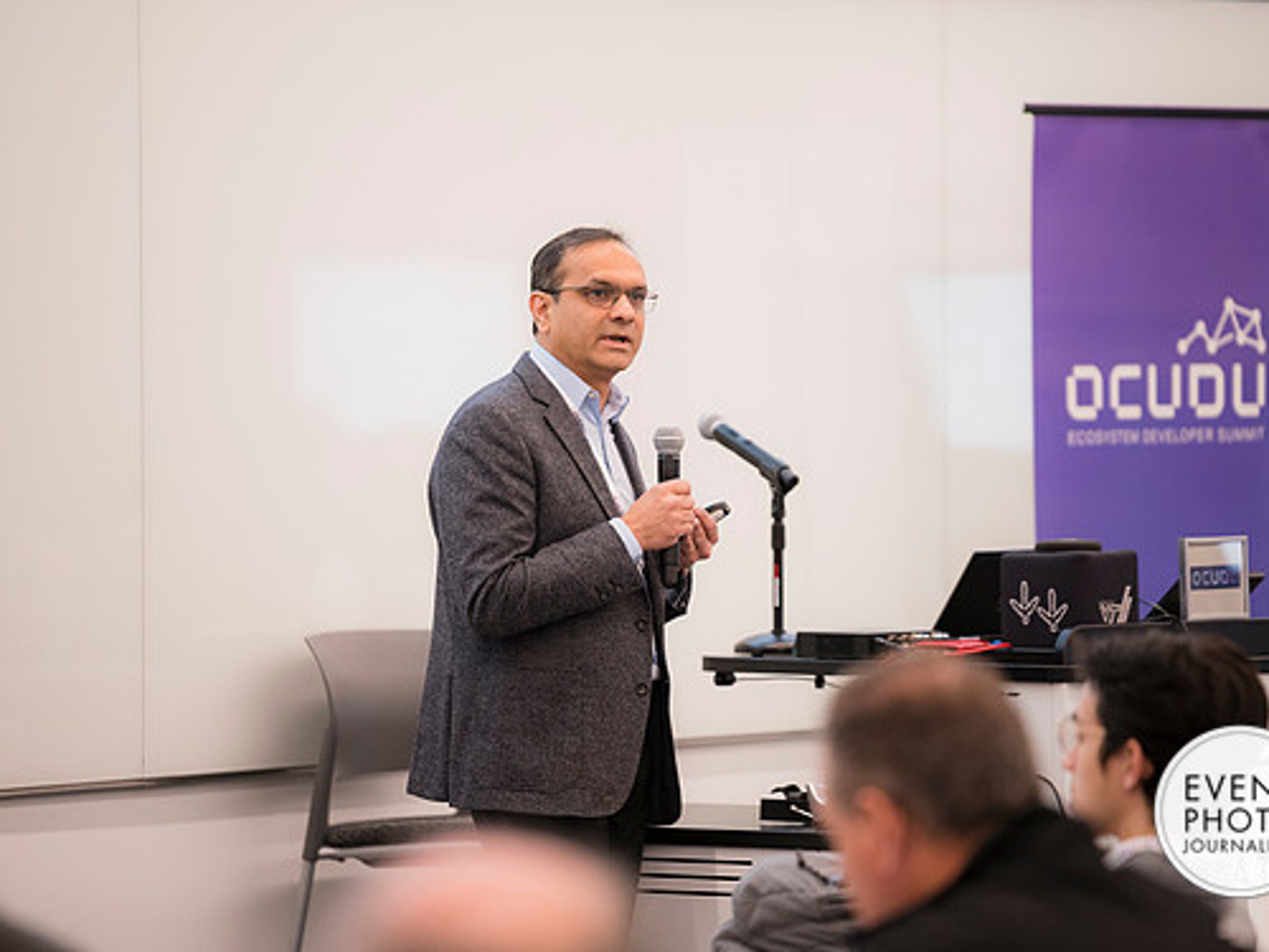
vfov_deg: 6.7
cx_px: 675
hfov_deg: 8.9
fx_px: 8175
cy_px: 489
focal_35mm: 223
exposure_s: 1/160
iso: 1000
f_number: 2.8
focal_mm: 200
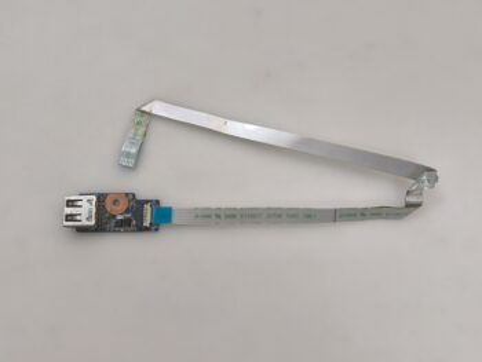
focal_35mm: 35
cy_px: 181
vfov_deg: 40.7
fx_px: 488
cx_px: 241
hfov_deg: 52.6
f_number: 1.6
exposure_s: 1/50
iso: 250
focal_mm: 6.57
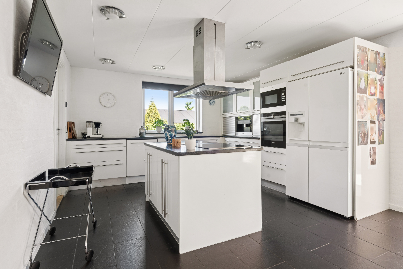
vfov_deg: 67.4
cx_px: 202
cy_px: 134
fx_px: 201
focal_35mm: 18
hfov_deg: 90.0
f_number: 9
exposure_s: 1/25
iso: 400
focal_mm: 18
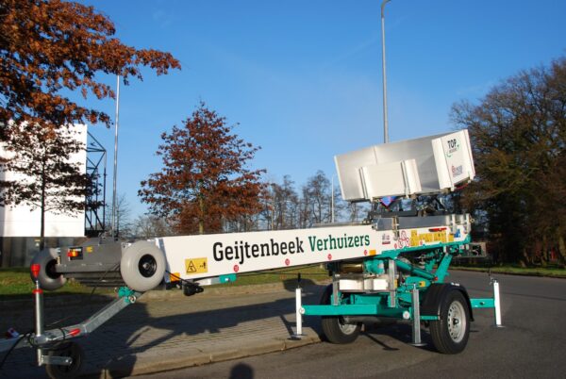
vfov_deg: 35.6
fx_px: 590
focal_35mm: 38
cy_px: 190
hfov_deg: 51.2
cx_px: 283
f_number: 8
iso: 100
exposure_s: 1/250
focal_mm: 25
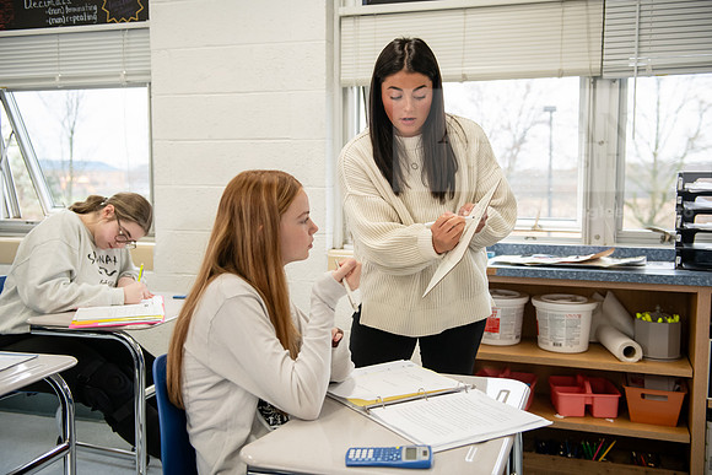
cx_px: 356
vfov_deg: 35.1
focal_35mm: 38
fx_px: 752
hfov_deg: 50.7
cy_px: 238
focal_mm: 38
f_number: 3.2
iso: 1250
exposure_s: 1/200
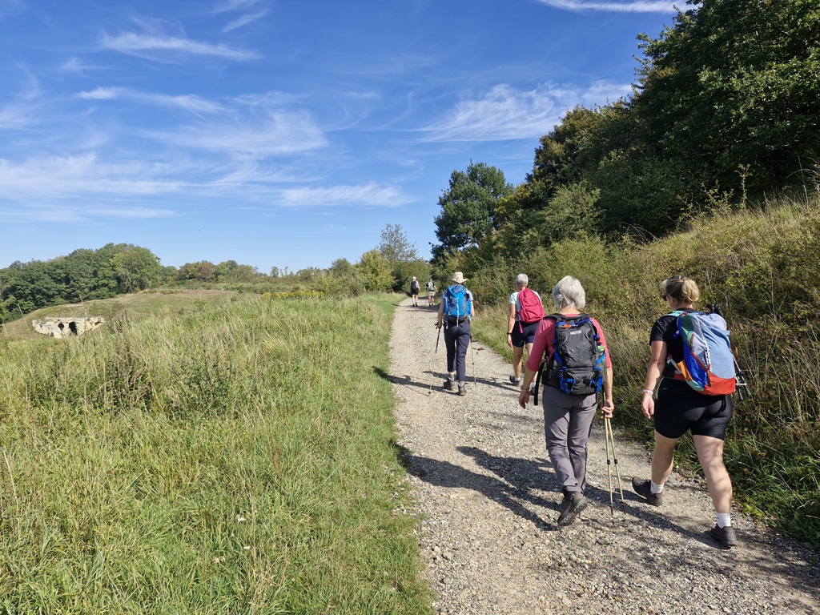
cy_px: 308
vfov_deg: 58.9
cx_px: 410
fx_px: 545
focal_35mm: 23
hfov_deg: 73.9
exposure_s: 1/1632
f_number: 1.8
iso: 50
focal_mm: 5.54
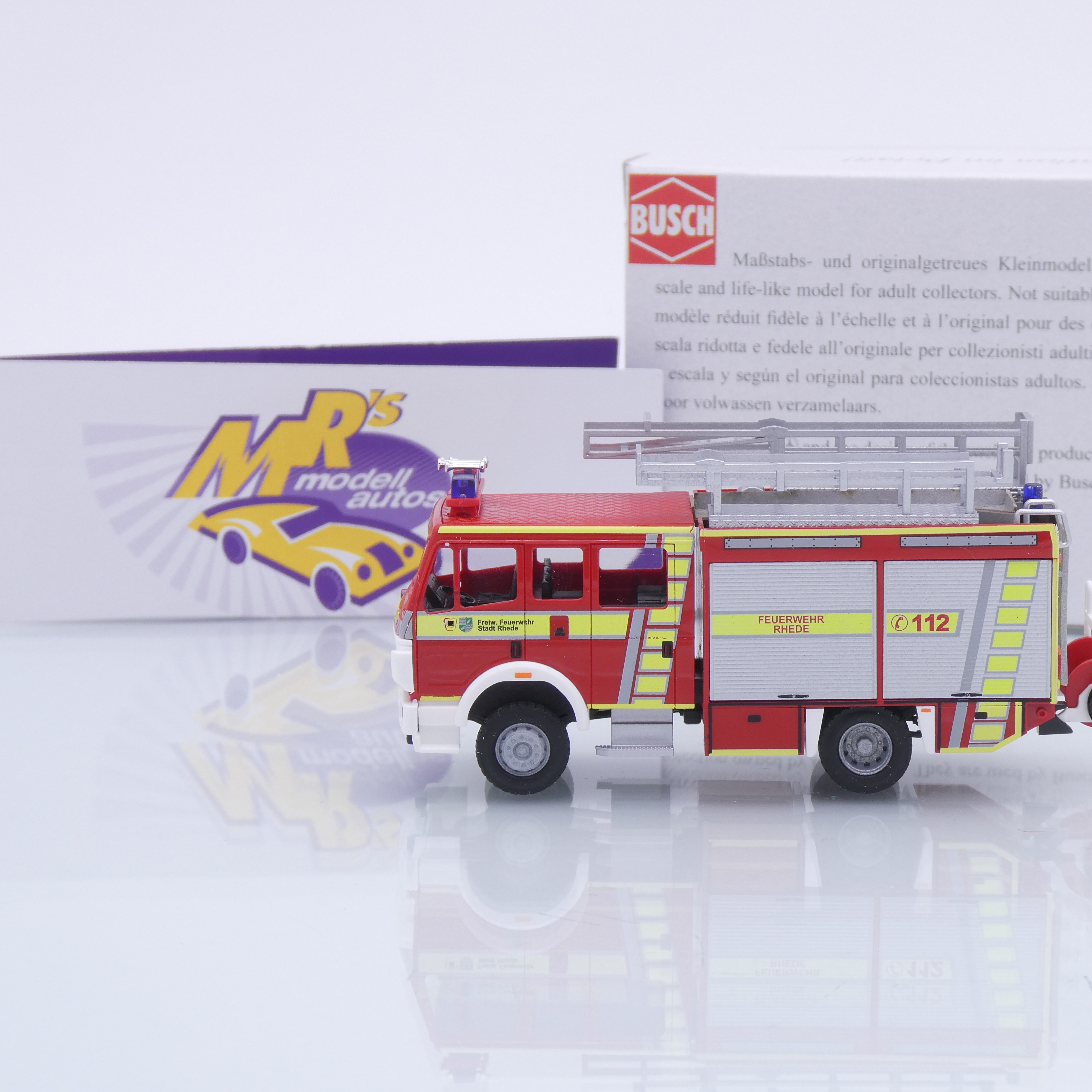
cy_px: 546
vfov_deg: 18.5
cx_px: 664
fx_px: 3355
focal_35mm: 94
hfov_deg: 18.5
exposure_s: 1/160
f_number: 4.7
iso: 80
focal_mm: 14.1
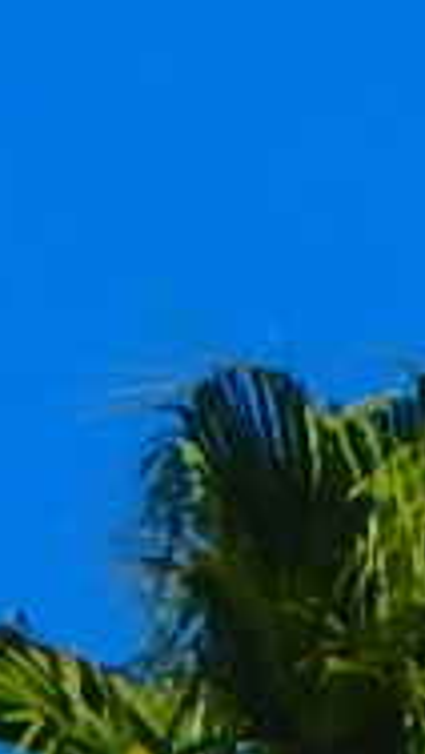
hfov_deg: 2.5
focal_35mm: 468
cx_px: -1175
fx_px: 9359
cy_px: -1873
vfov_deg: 4.4
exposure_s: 1/800
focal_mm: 7.5
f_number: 5.2
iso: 125
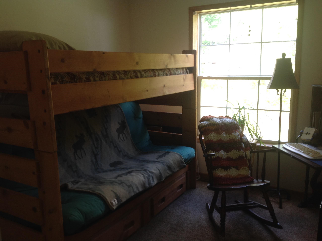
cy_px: 120
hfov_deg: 52.7
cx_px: 161
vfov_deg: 40.6
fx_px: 325
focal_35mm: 35
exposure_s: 1/24
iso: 50
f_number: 2.4
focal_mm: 4.28
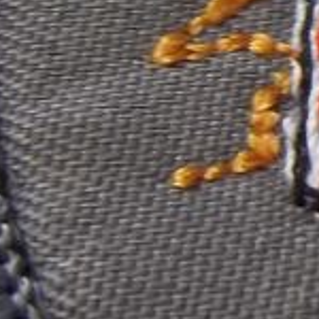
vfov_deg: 10.6
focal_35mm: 165
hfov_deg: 8.8
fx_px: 1720
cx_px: 944
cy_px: 202
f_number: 3.5
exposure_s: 1/30
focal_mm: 5.05
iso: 103
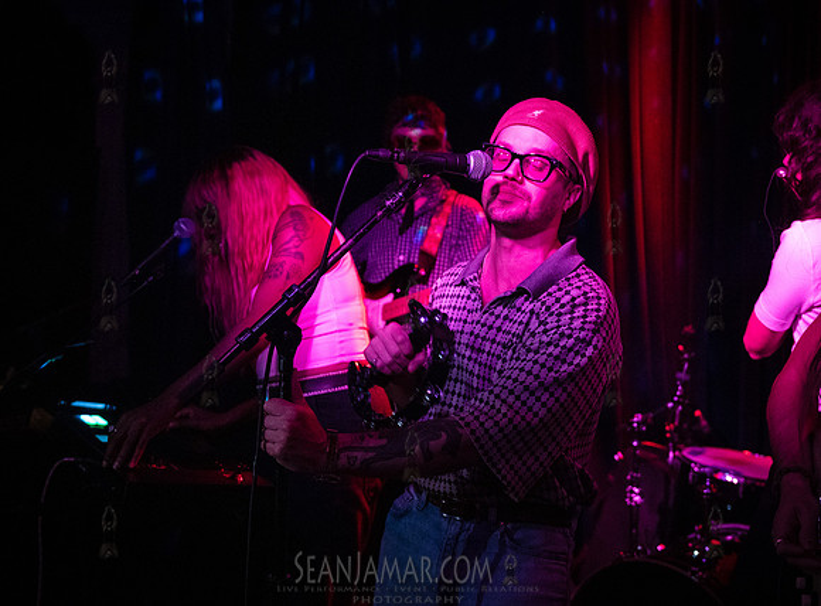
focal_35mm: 46
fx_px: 1075
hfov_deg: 41.8
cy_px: 284
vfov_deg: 31.5
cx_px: 444
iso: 12800
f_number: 3.5
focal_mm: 40
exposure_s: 1/320
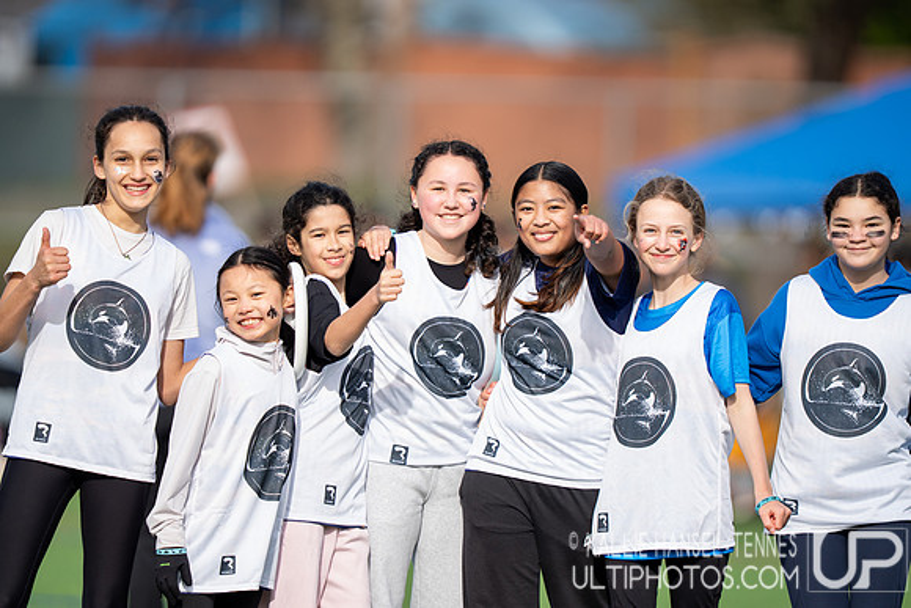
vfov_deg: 3.4
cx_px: 456
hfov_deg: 5.2
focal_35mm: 400
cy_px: 304
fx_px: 10124
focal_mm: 400
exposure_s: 1/1600
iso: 250
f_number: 2.8
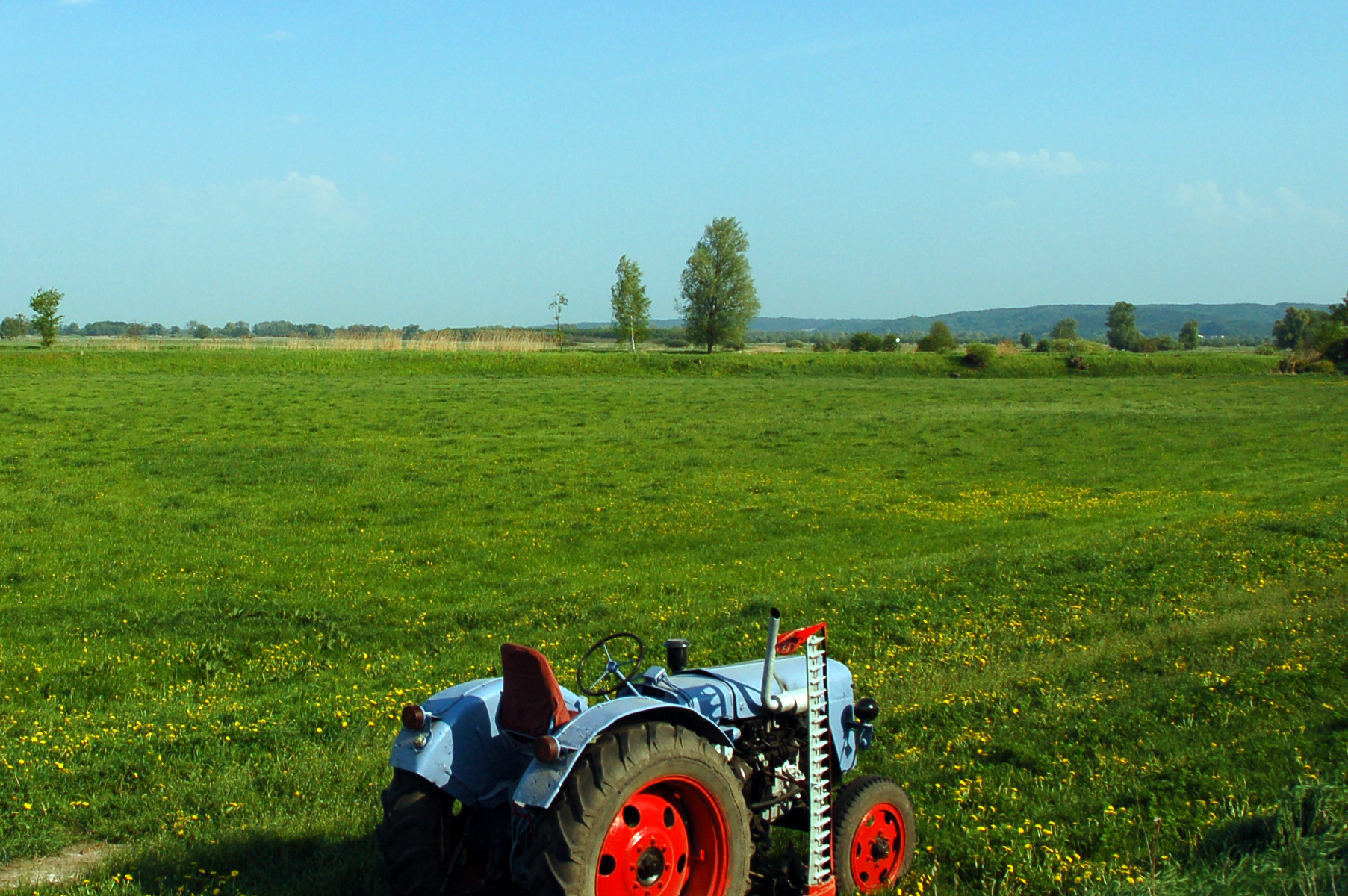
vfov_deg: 29.7
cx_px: 458
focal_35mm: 45
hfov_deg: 43.1
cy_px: 330
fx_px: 1683
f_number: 7.1
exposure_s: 1/200
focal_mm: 18
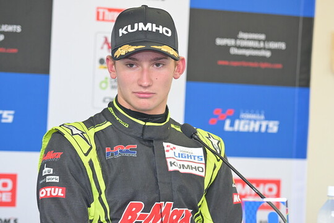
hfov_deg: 11.8
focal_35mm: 174
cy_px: 112
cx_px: 167
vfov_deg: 7.9
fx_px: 1614
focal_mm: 116
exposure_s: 1/200
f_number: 2.8
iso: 800
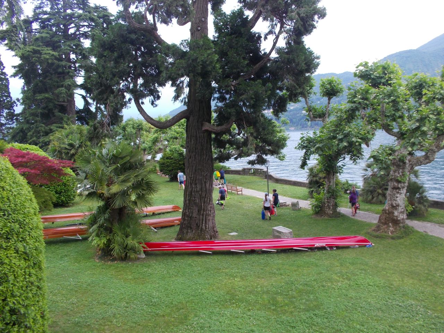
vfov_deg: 48.2
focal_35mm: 29
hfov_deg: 61.7
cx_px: 222
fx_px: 372
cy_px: 166
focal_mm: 4.1
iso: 80
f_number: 3.3
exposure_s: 1/60
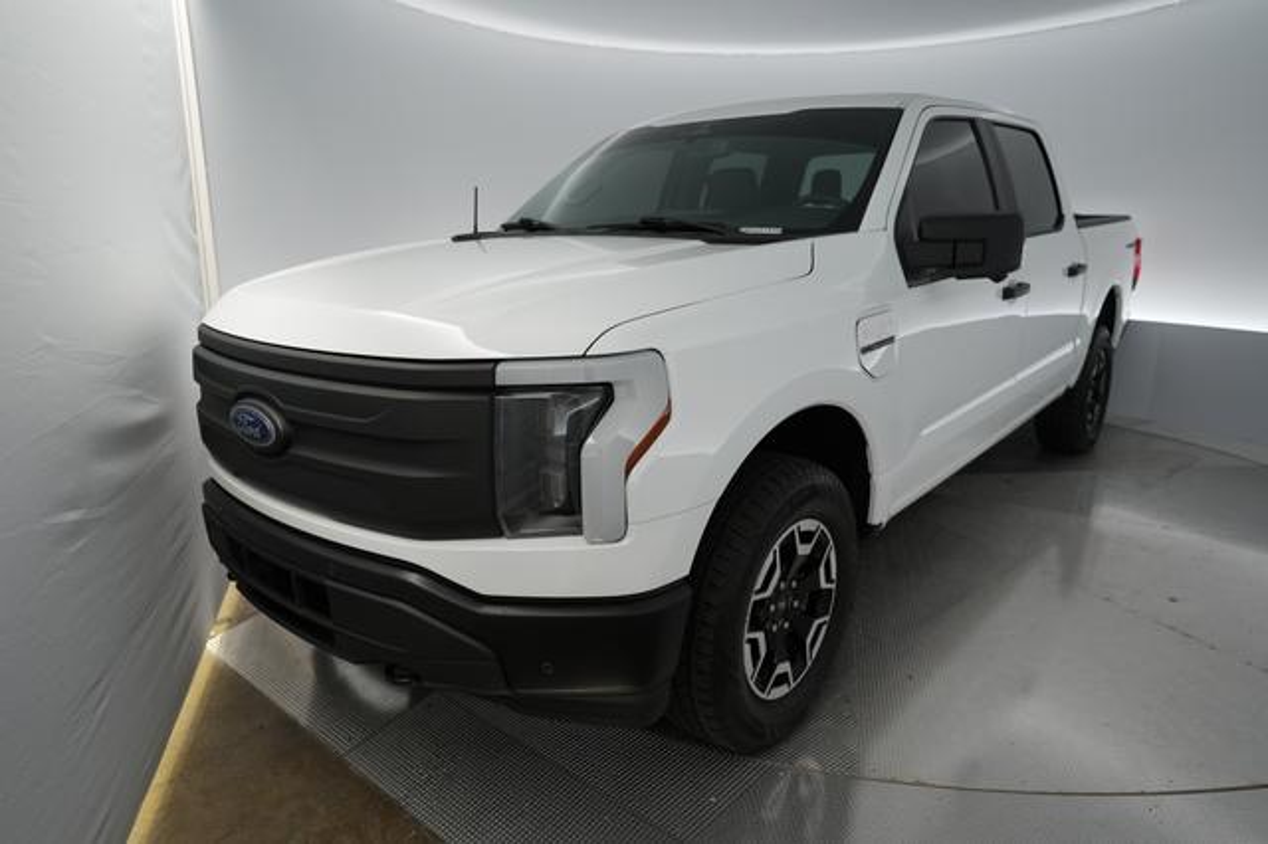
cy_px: 422
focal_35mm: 23
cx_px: 634
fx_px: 810
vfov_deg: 55.1
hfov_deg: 76.1
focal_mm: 23
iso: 640
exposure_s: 1/250
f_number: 2.8
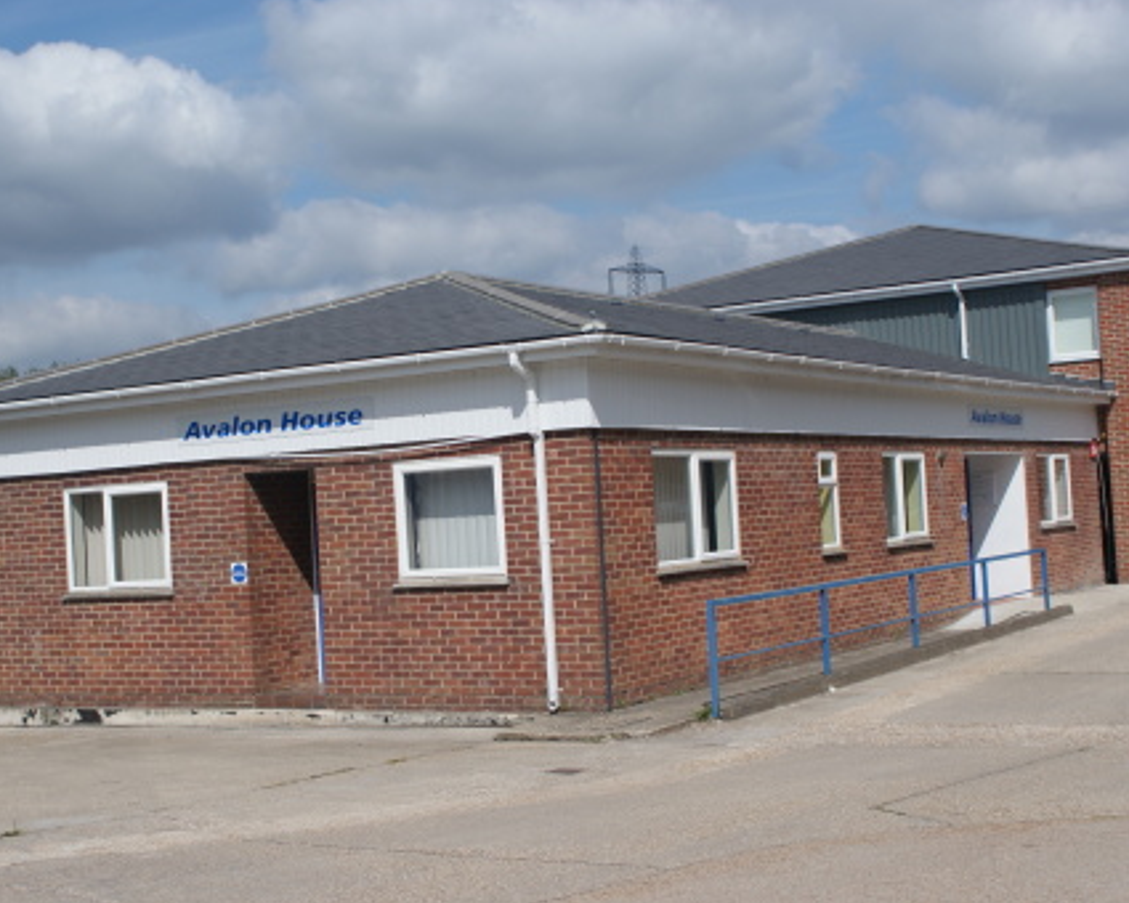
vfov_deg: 29.7
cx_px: 537
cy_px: 450
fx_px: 1704
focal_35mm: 51
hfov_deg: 36.6
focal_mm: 30
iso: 100
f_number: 5.6
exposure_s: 1/1250
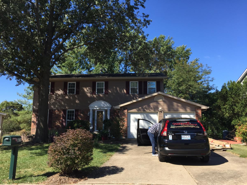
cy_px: 92
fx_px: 207
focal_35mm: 29
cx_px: 124
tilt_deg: +10.1
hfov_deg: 61.7
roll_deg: -1.7
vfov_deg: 48.2
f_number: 2.2
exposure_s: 1/1041
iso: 32
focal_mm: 4.15
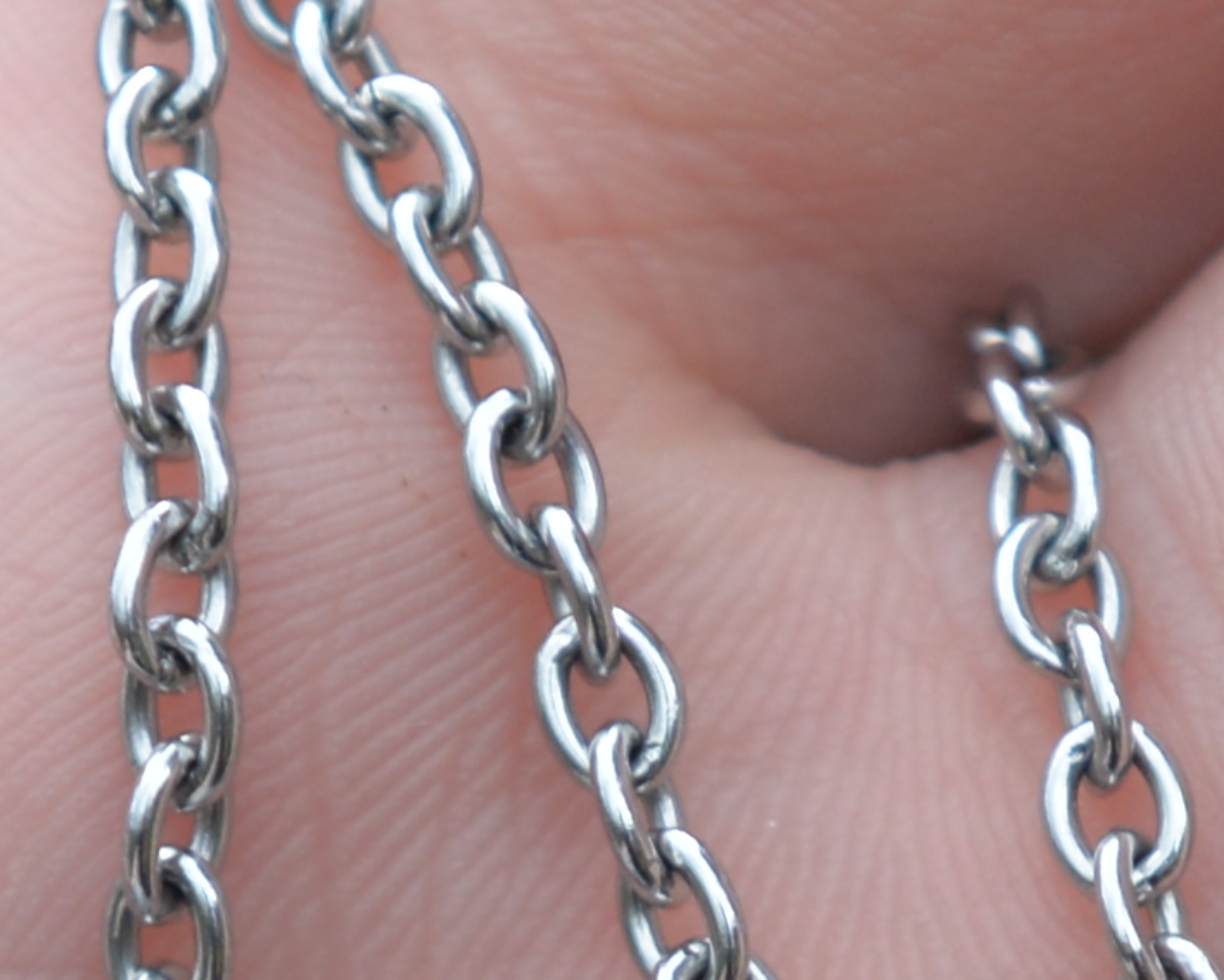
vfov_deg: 3.4
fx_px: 16629
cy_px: 1476
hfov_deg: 4.2
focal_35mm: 459
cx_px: 1016
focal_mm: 70
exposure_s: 1/400
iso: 400
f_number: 5
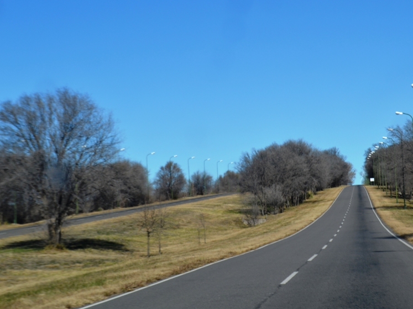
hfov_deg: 18.0
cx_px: 282
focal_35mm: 109
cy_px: 138
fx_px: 1296
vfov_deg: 13.6
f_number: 9
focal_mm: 55
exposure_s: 1/320
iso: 100
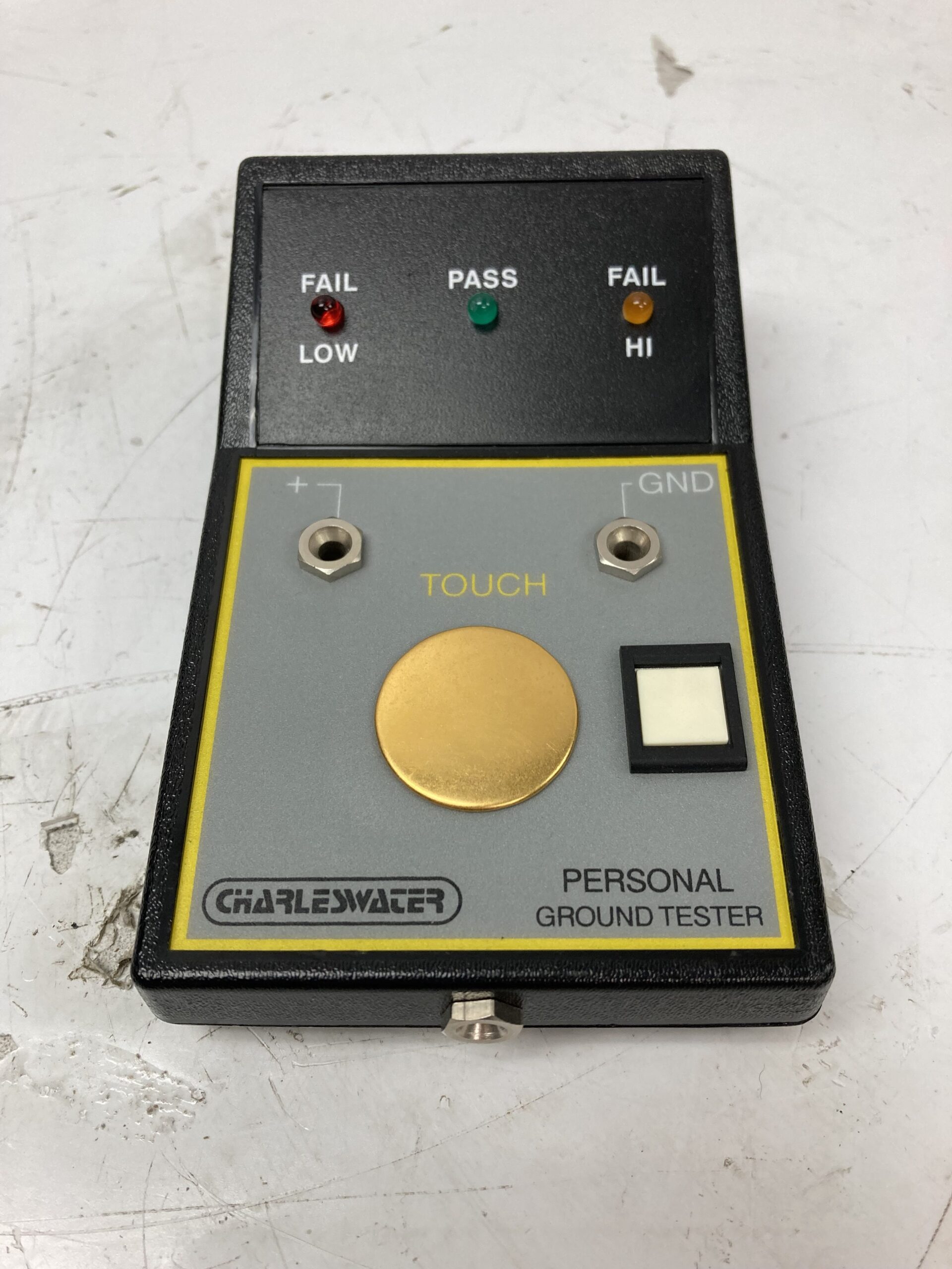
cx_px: 476
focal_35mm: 28
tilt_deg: -57.9
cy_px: 634
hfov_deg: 49.7
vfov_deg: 63.4
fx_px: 1027
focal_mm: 3.99
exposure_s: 1/120
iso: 64
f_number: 1.8
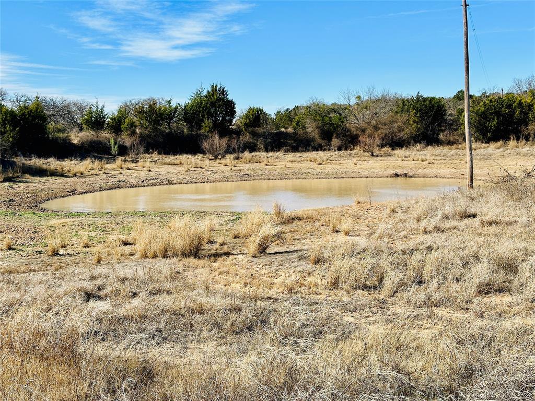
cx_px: 268
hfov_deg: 39.7
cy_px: 200
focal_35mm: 48
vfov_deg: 30.3
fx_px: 742
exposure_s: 1/3257
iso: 64
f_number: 1.78
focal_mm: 6.86
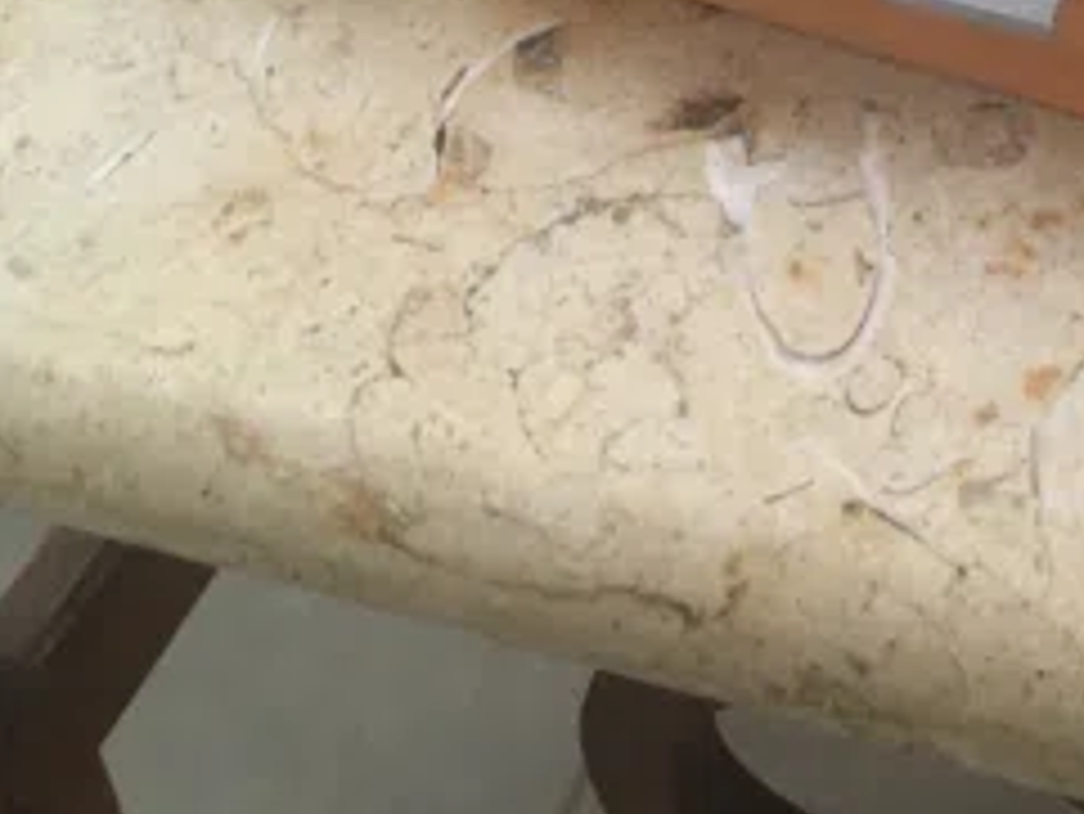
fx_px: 2412
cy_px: -193
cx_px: 1075
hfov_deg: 24.2
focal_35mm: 77
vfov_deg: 18.1
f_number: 2.2
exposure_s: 1/33
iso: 125
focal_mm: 4.15
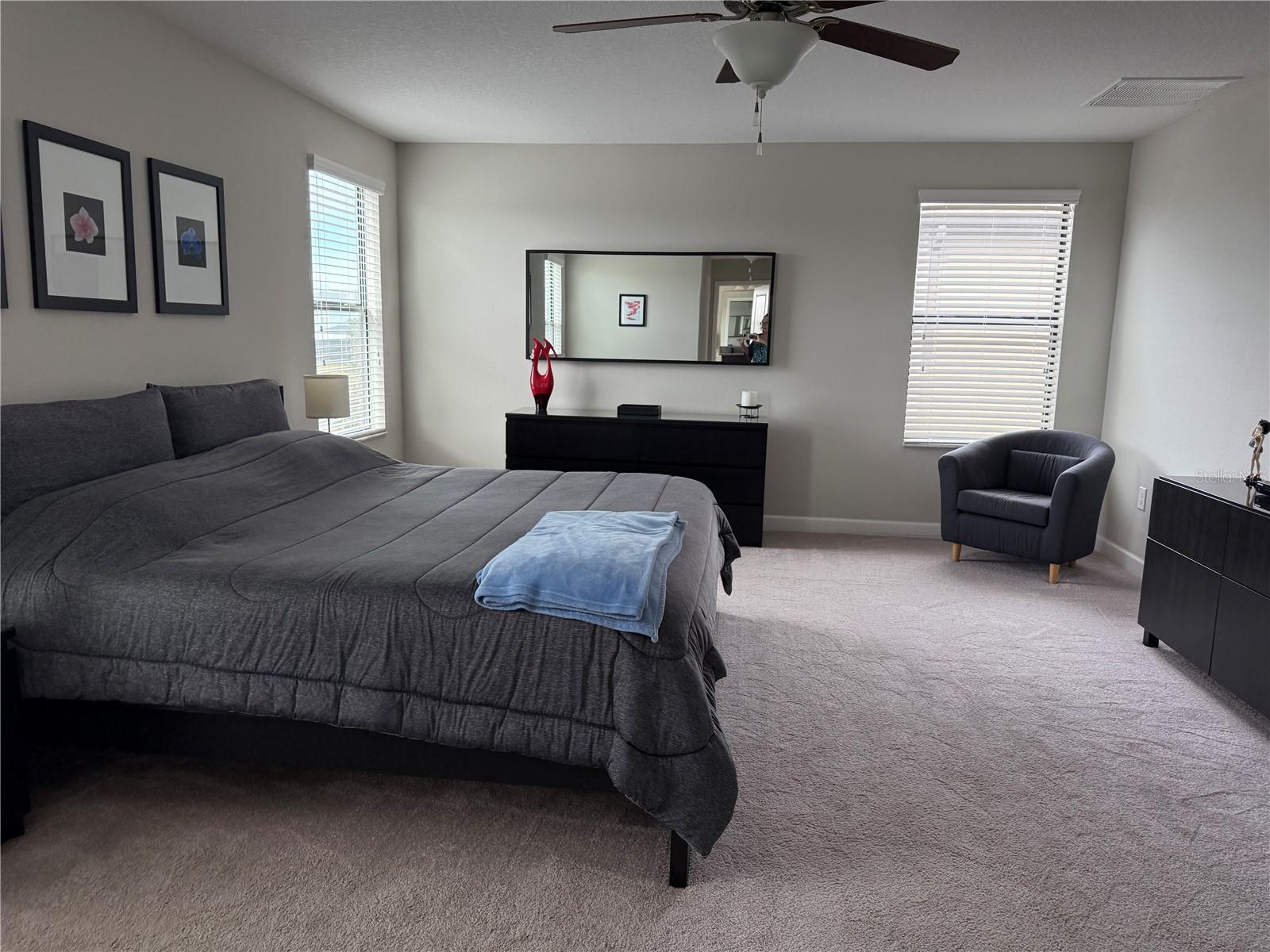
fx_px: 881
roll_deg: -1.5
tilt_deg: -8.7
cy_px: 476
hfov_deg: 71.6
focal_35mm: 24
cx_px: 635
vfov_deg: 56.8
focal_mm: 6.76
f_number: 1.78
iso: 160
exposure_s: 1/234
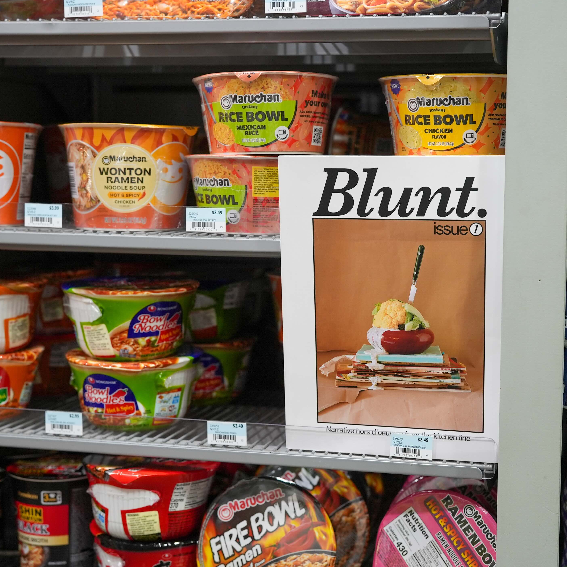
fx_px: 1186
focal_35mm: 64
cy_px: 283
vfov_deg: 26.9
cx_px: 337
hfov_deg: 26.8
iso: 1250
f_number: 2.8
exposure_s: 1/160
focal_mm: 50
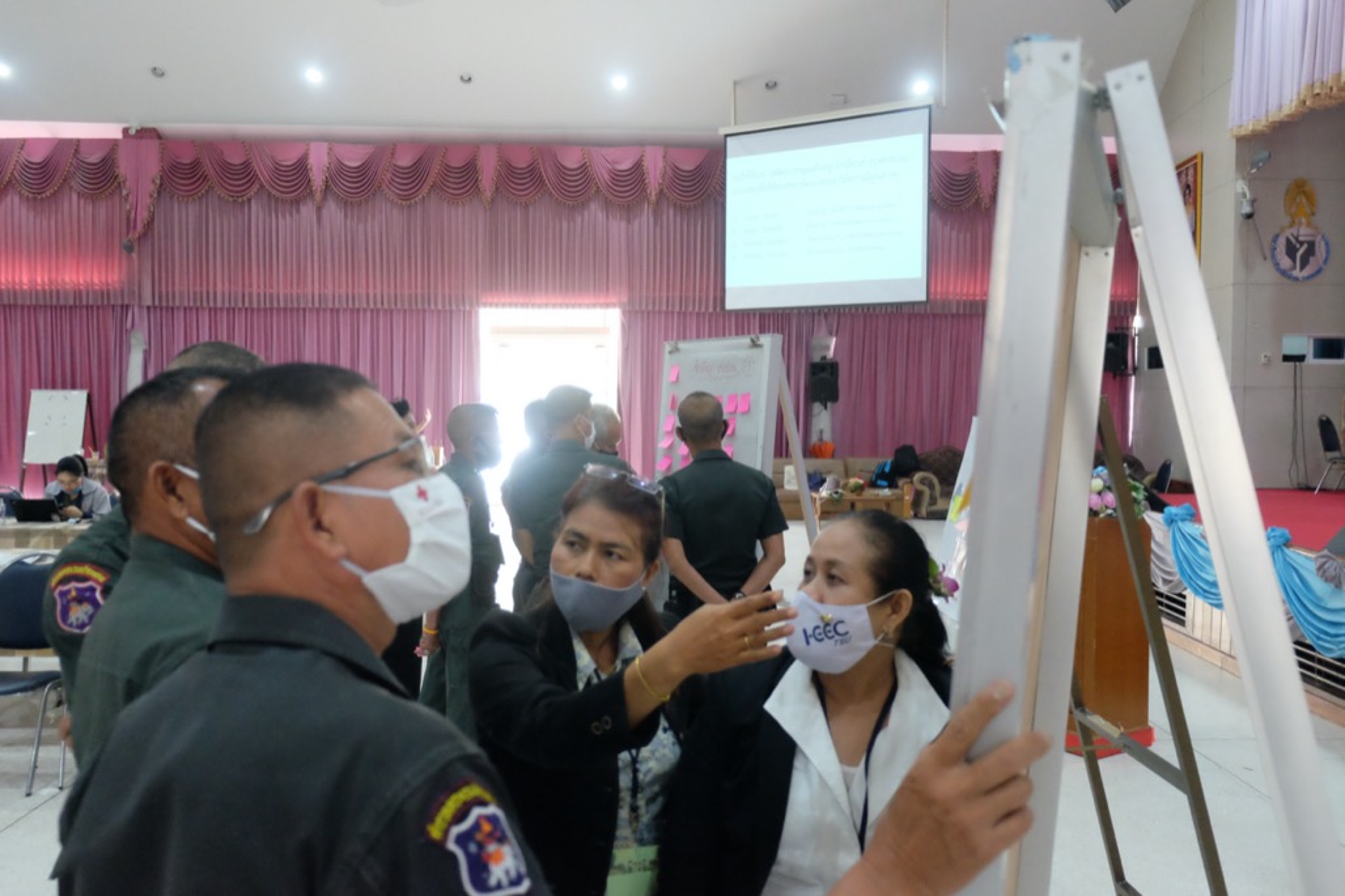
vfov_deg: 41.1
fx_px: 1195
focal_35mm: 32
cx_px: 672
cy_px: 448
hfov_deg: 58.7
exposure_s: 1/160
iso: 5000
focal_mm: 21.1
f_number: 4
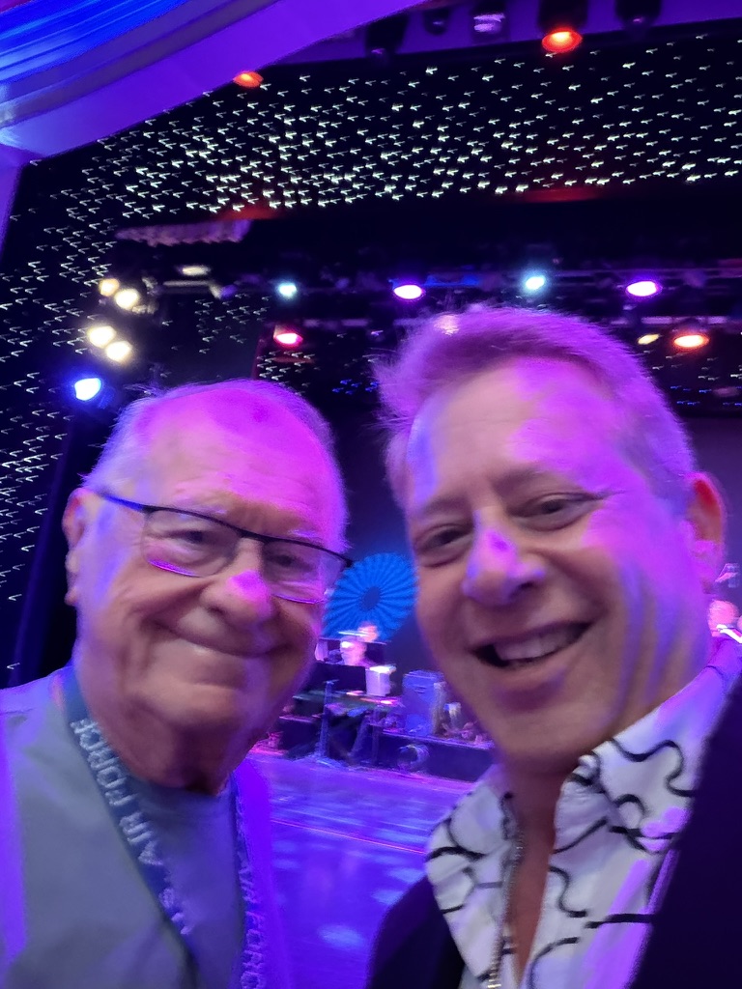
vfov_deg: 60.0
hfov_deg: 46.8
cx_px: 371
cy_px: 494
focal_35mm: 30
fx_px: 857
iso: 800
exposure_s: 1/15
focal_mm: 2.71
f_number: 1.9
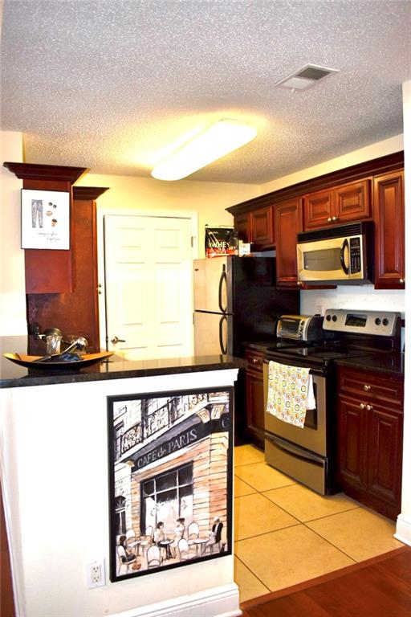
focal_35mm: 27
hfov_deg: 47.9
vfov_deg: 67.4
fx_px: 462
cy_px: 308
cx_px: 206
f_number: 3.5
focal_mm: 18
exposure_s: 1/125
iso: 1000
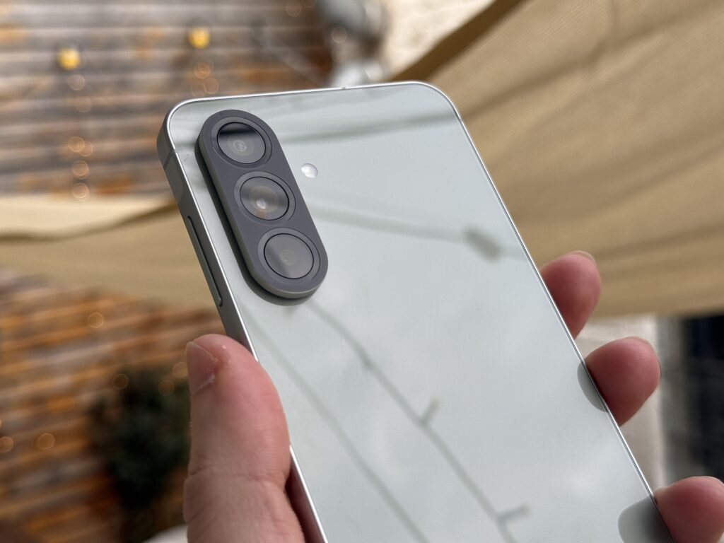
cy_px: 272
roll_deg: +5.6
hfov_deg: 39.7
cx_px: 362
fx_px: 1004
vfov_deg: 30.3
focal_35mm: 48
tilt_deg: -7.9
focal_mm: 6.76
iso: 64
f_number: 1.78
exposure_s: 1/557
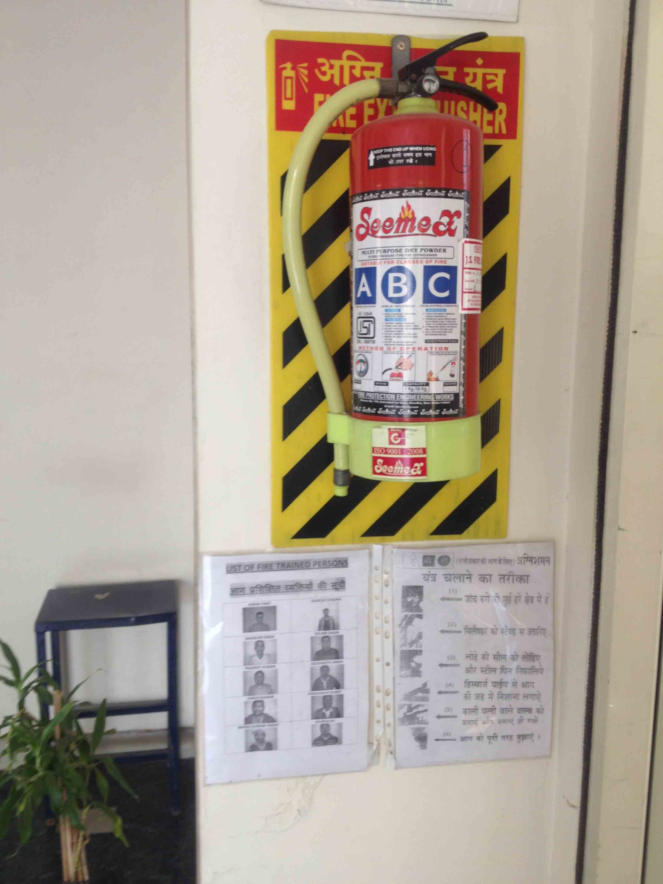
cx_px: 332
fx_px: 894
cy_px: 442
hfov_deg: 40.7
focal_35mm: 35
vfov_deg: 52.6
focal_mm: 4.28
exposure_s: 1/20
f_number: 2.4
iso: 50
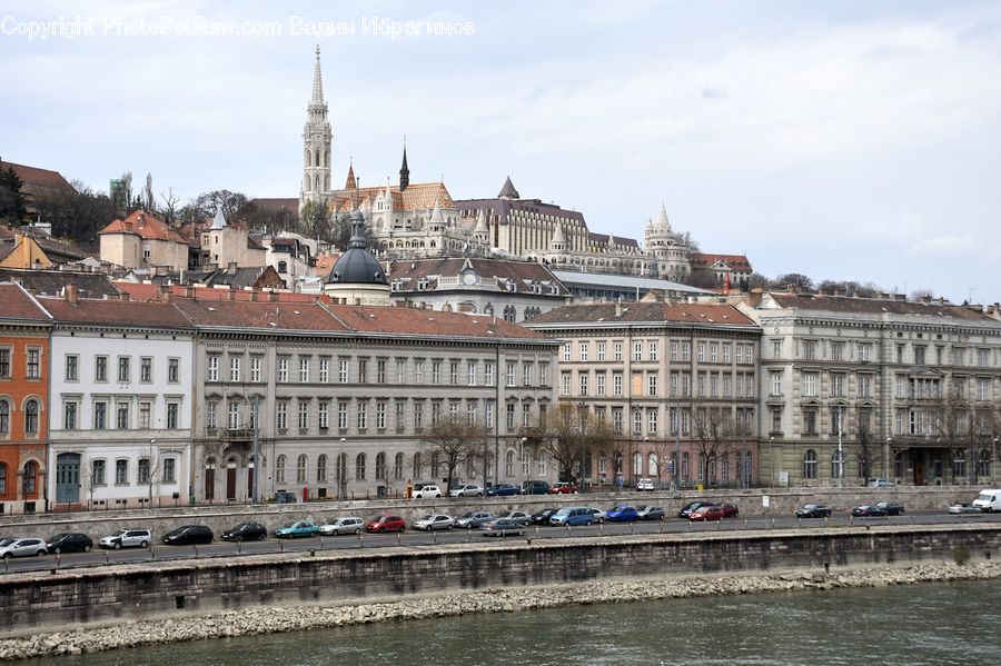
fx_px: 2084
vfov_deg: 18.2
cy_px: 333
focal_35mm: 75
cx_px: 500
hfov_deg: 27.0
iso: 220
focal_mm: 50
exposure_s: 1/500
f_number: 8
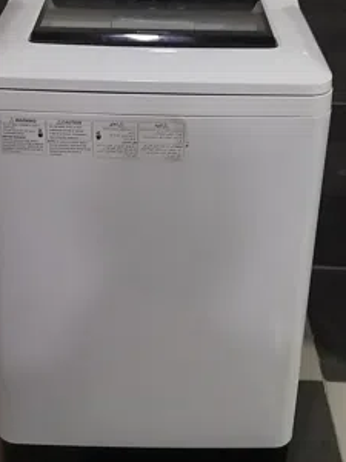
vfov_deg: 51.2
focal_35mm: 36
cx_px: 149
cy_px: 200
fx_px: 480
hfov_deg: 39.6
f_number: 1.7
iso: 320
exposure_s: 1/25
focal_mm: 3.93
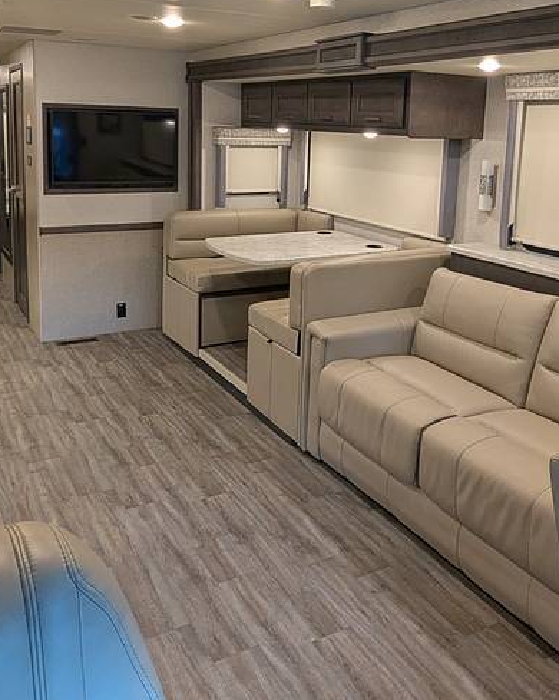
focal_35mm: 32
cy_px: 219
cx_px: 284
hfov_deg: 45.8
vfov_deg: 54.3
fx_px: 662
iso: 103
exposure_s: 1/29.3
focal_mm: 2.35
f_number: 2.2
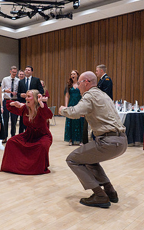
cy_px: 118
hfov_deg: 31.0
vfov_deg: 48.2
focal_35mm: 41
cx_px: 48
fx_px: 258
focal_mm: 24
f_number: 3.5
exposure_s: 1/400
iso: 20000
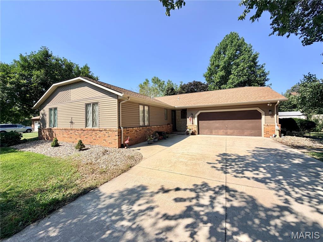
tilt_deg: +0.0
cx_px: 162
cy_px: 121
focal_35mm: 14
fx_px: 131
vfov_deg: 85.7
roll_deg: +0.8
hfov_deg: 102.1
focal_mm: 2.22
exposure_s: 1/789
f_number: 2.2
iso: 20
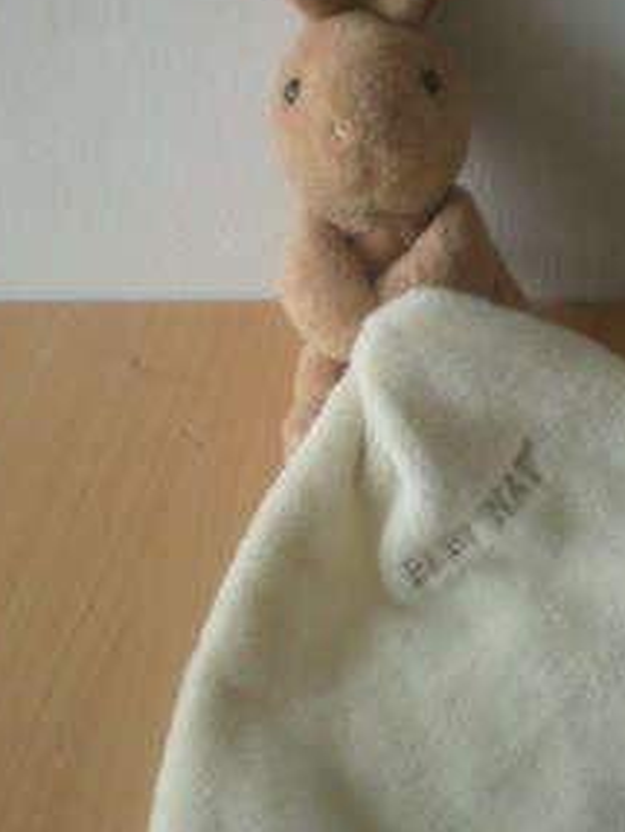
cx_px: 480
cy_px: 384
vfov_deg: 28.1
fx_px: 1659
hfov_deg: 21.1
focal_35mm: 69
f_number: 3.1
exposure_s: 1/13.7
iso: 200
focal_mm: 6.3
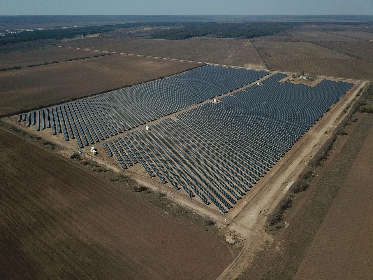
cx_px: 186
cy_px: 140
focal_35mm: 26
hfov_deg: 67.3
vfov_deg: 53.1
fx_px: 280
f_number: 2.2
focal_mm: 4.73
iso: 100
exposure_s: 1/2755
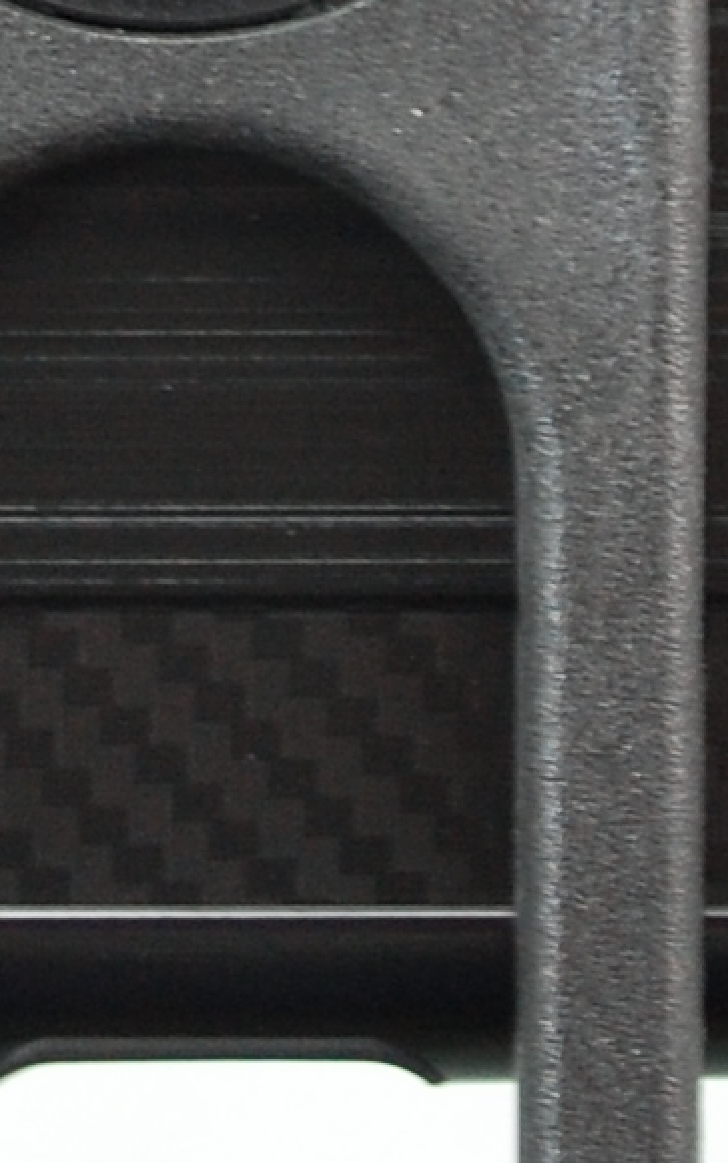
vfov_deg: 7.2
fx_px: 9038
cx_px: 229
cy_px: -884
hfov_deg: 4.6
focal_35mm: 285
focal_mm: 36
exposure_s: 1/30
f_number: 5.3
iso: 560
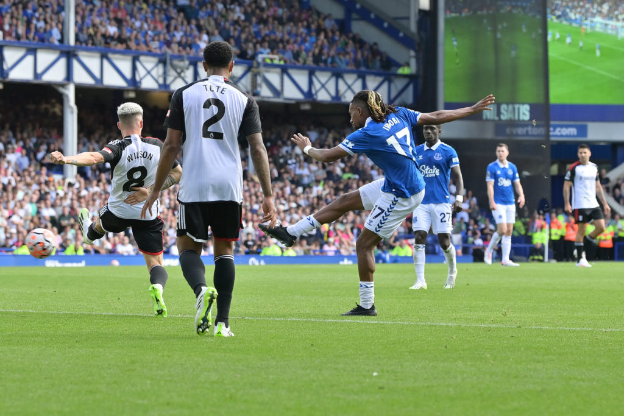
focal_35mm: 130
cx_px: 312
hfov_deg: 15.8
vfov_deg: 10.6
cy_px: 208
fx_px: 2253
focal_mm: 130
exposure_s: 1/1000
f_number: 4.5
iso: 500
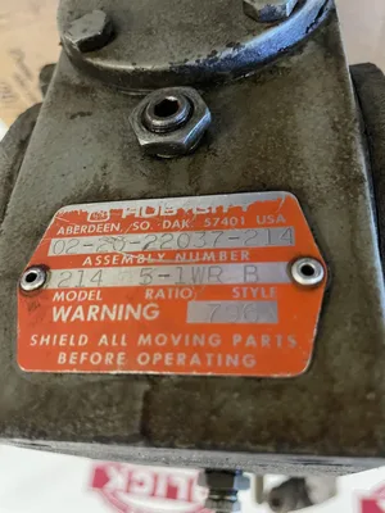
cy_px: 256
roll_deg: -6.6
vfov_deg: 67.3
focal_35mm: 26
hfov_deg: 53.1
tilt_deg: -25.8
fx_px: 386
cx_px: 192
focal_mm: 4.2
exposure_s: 1/30
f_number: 1.6
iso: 640
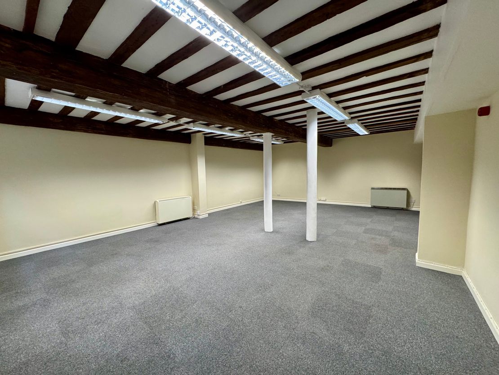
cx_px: 250
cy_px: 188
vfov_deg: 85.7
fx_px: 202
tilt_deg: -5.1
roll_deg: +2.0
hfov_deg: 102.1
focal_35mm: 14
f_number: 2.2
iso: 250
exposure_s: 1/100
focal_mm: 2.22
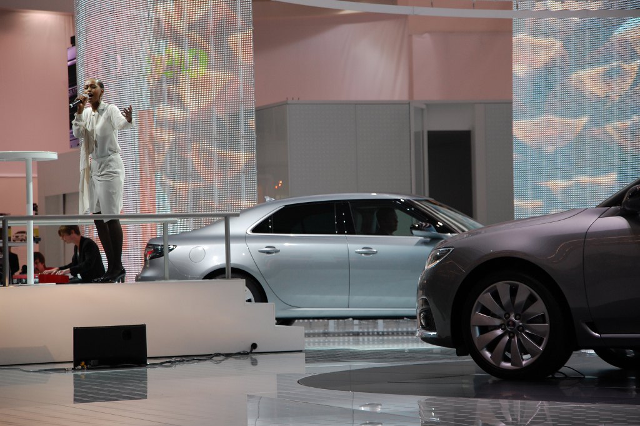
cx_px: 320
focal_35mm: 165
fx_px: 2931
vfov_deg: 8.3
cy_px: 213
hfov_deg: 12.5
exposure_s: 1/125
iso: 400
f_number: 5.6
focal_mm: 110
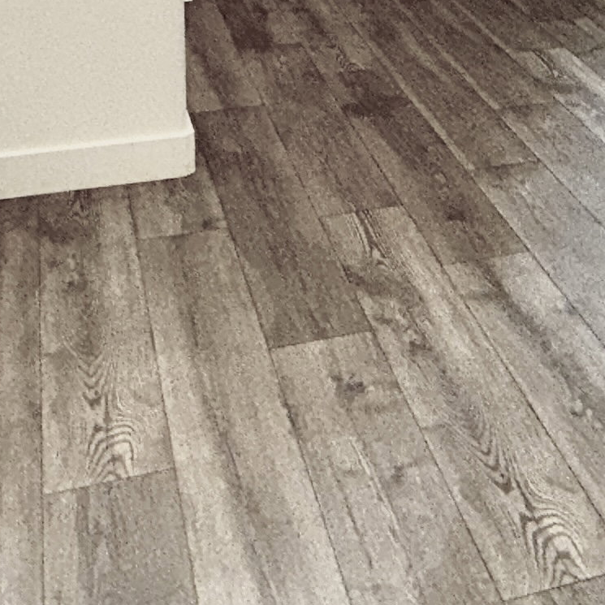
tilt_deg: -8.6
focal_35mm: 67
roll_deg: -0.1
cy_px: -179
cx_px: 534
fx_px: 1325
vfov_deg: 22.9
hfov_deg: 25.0
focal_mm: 2.22
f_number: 2.2
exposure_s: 1/122
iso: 32
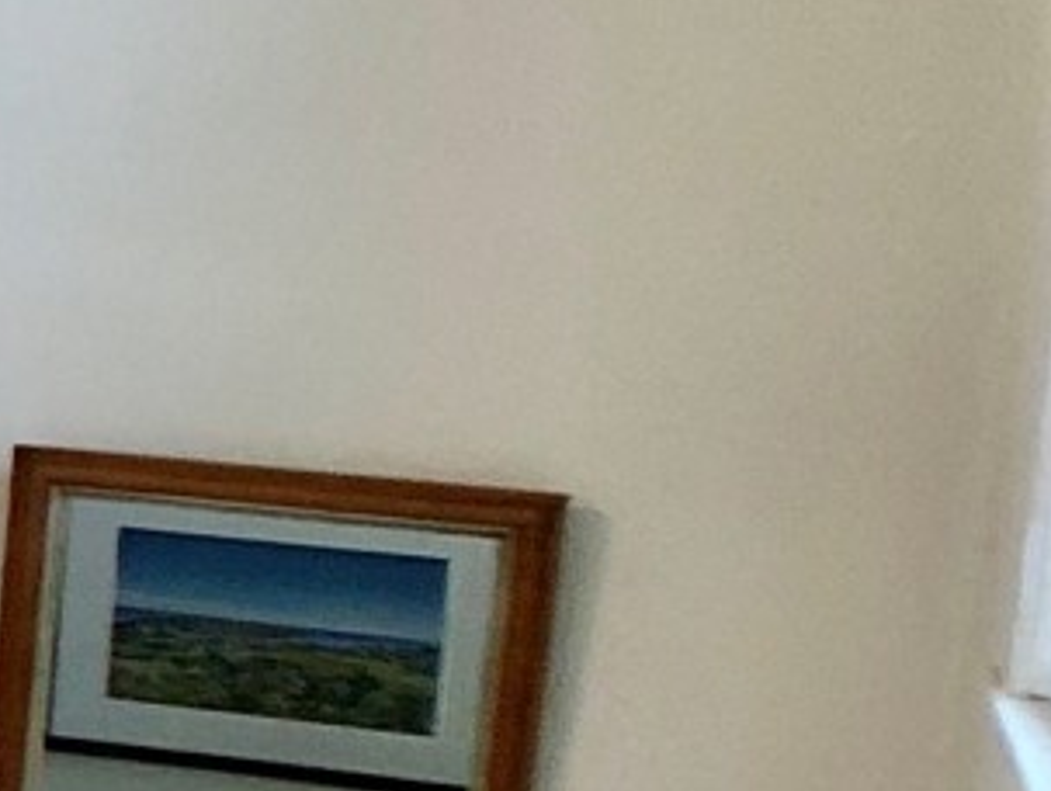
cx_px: -2331
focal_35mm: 189
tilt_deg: -7.2
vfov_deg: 7.9
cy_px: 361
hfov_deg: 8.4
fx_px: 5745
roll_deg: -0.3
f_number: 1.8
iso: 40
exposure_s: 1/17
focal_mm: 3.99
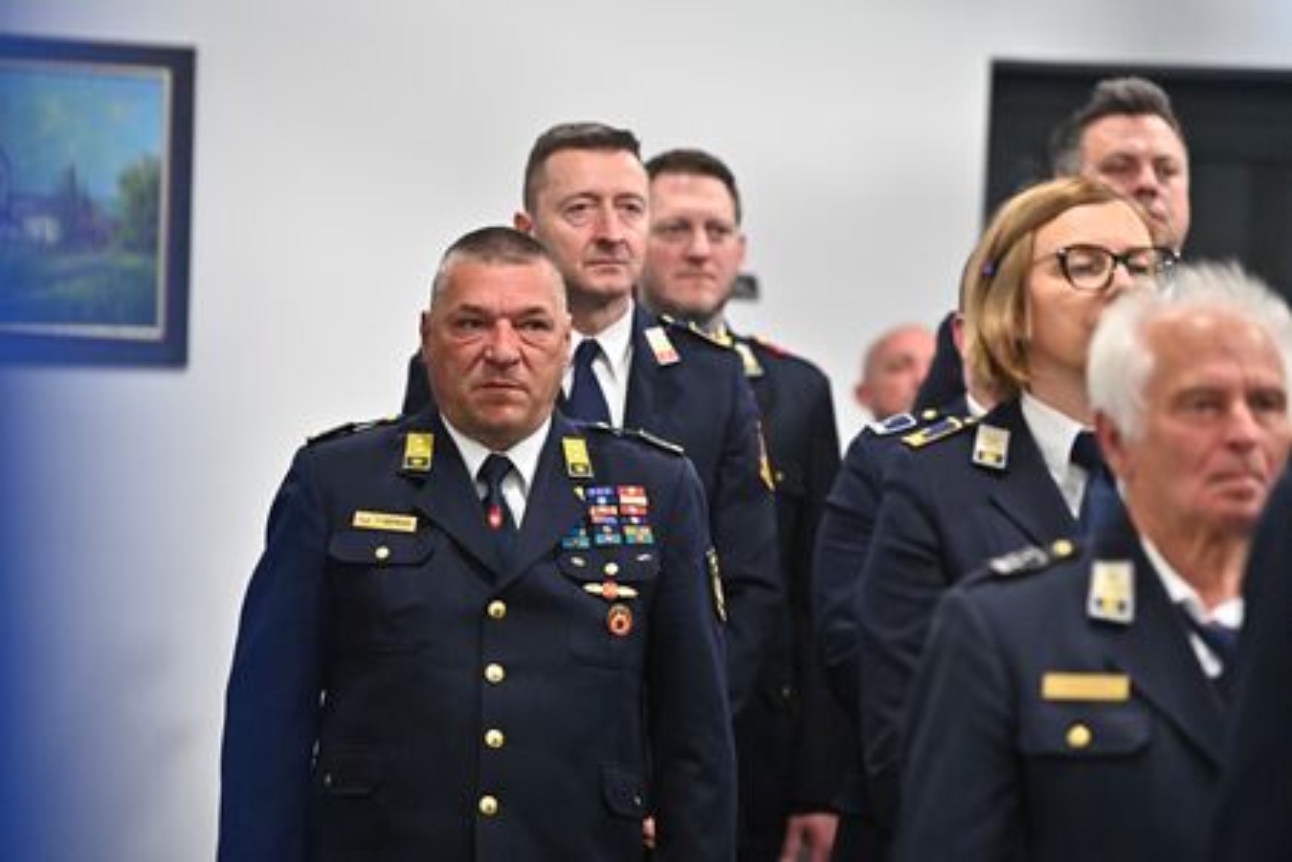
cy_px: 431
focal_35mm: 185
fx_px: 6639
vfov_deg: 7.4
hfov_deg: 11.1
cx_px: 646
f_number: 4
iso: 5000
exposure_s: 1/160
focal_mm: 185
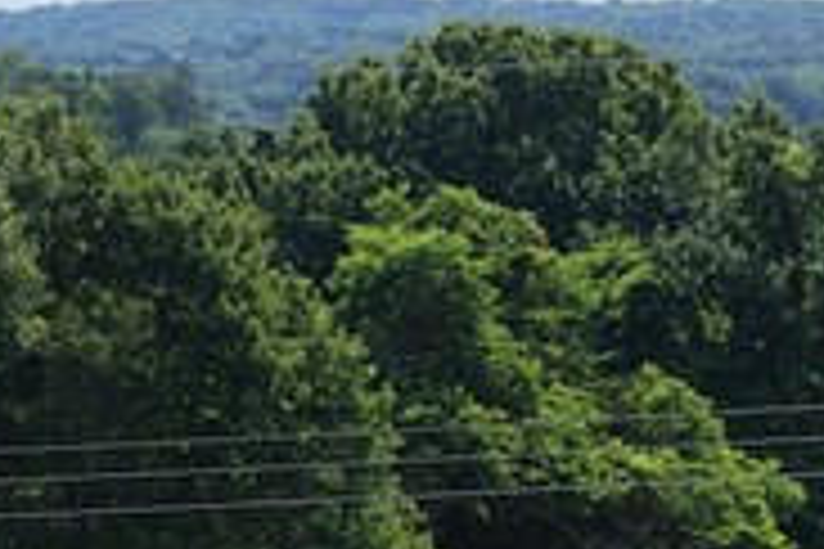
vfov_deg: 7.9
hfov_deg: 12.3
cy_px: 1116
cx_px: 41
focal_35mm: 166
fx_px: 3799
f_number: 2.8
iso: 100
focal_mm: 14.45
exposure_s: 1/800
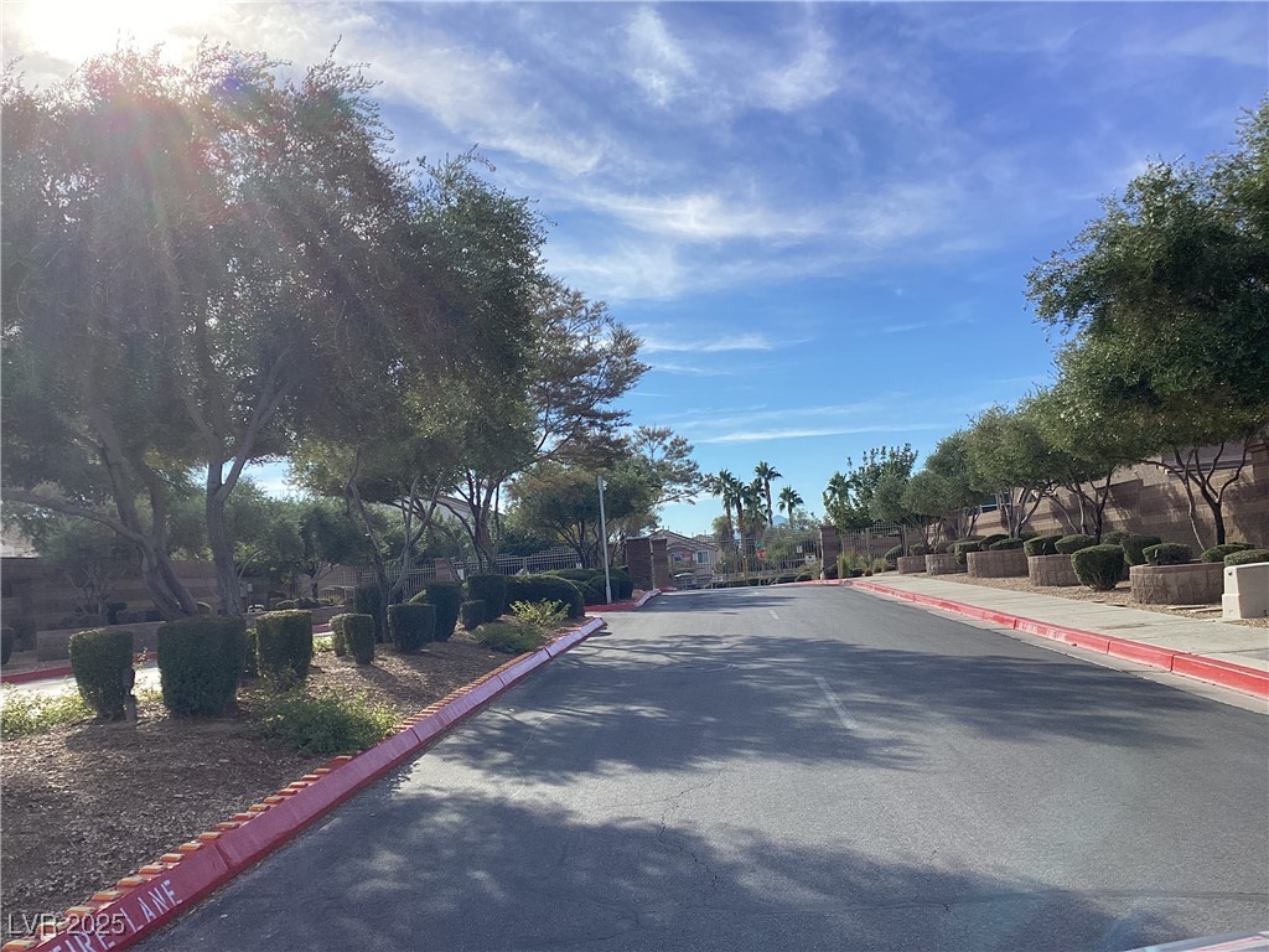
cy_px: 476
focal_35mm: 31
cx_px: 634
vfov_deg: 45.4
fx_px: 1136
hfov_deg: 58.4
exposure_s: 1/1812
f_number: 2.4
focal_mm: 3.3
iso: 25
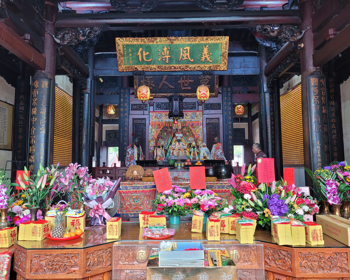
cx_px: 172
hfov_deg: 62.2
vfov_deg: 51.5
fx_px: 290
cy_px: 139
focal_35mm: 28
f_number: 1.8
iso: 125
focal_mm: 5.4
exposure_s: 1/120
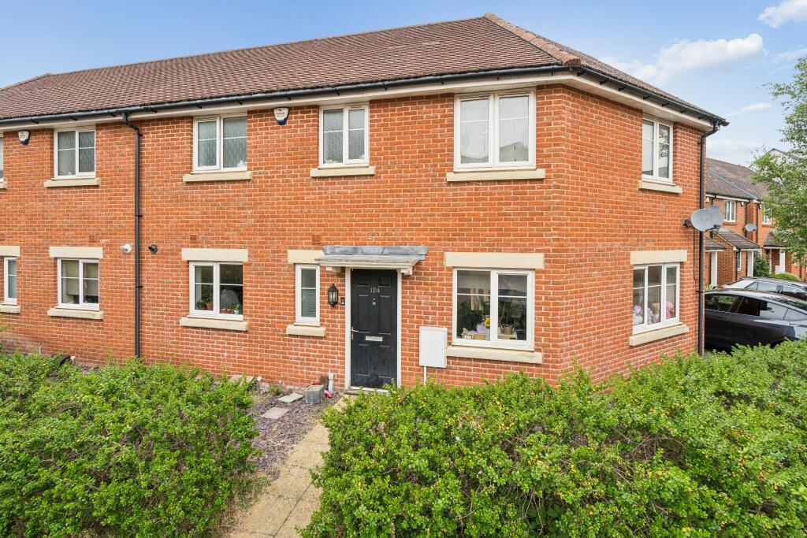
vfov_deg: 73.8
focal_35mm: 16
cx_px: 404
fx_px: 359
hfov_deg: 96.7
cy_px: 269
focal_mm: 16
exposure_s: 1/250
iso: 640
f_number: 8
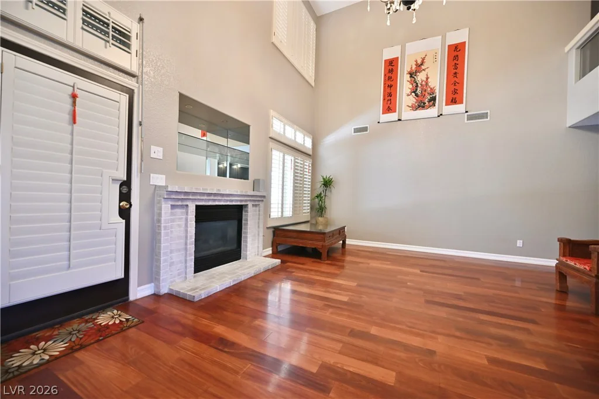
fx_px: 233
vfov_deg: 81.2
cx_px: 300
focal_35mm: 14
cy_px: 200
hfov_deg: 104.2
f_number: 4.5
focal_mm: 14
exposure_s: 1/60
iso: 2000
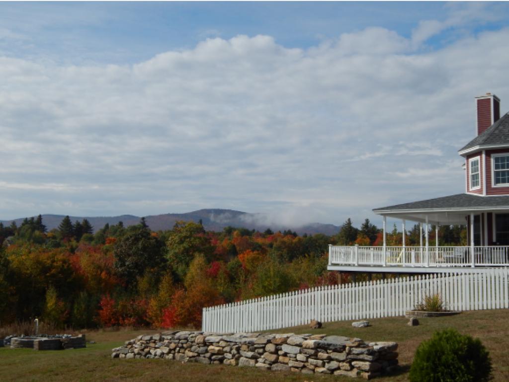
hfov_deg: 38.9
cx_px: 254
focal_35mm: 49
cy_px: 191
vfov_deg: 29.7
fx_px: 721
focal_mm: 8.6
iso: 125
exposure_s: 1/640
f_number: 7.4
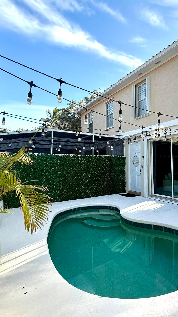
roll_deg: +0.8
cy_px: 154
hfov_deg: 50.0
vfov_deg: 83.8
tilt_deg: +3.3
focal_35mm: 21
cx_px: 145
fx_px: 176
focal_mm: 2.22
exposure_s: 1/514
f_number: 2.2
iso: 64
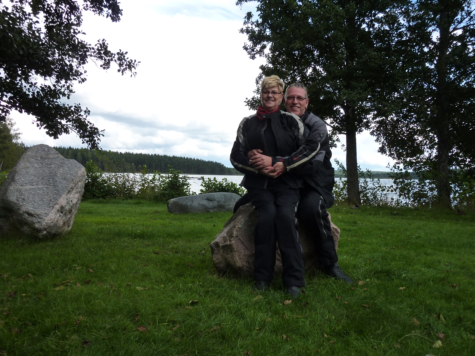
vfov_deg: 44.2
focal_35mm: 32
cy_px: 178
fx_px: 439
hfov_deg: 56.8
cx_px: 238
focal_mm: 5.3
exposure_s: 1/400
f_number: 4
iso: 125
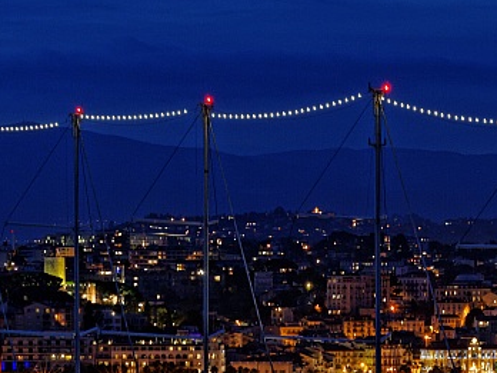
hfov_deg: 10.0
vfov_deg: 7.4
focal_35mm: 198
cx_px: 333
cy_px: 437
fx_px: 2843
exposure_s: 4
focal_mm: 70
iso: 400
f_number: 13
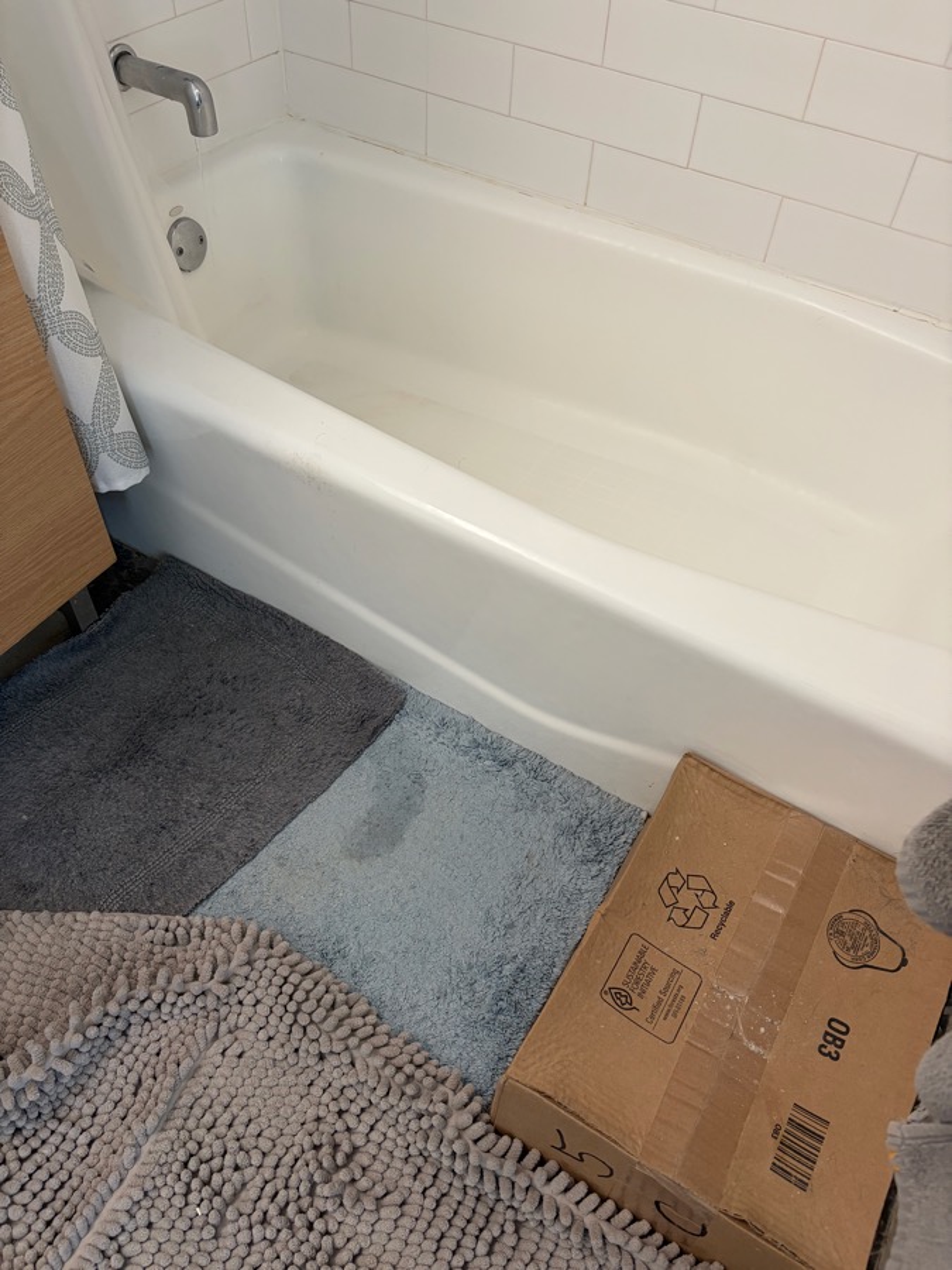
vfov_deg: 67.3
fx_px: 953
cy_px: 635
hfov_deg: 53.1
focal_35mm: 26
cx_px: 476
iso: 125
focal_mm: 5.96
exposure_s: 1/60
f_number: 1.6
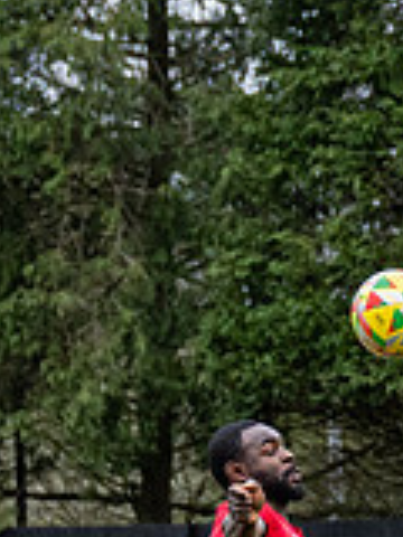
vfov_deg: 3.5
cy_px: 873
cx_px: 517
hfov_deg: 2.6
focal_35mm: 572
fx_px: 8879
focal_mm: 75
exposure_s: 1/1250
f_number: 4
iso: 800
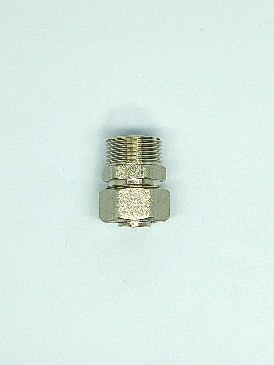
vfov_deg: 71.6
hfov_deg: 56.8
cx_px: 137
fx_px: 253
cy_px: 182
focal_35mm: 24
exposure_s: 1/125
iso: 100
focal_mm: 5.89
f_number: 1.89
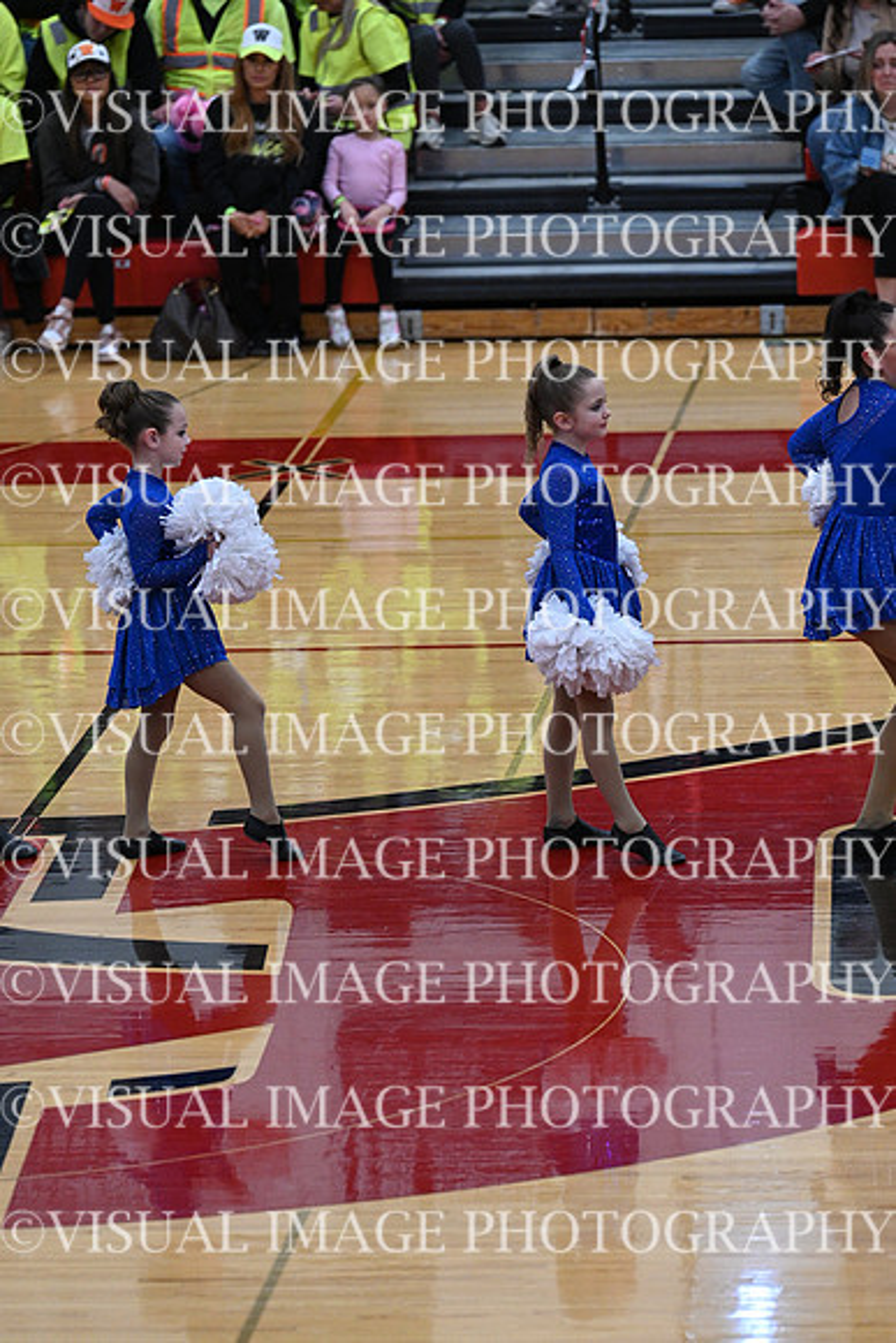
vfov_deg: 10.3
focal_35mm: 200
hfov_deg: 6.9
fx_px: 7462
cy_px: 672
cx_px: 448
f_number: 4
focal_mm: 200
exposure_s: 1/400
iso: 4000
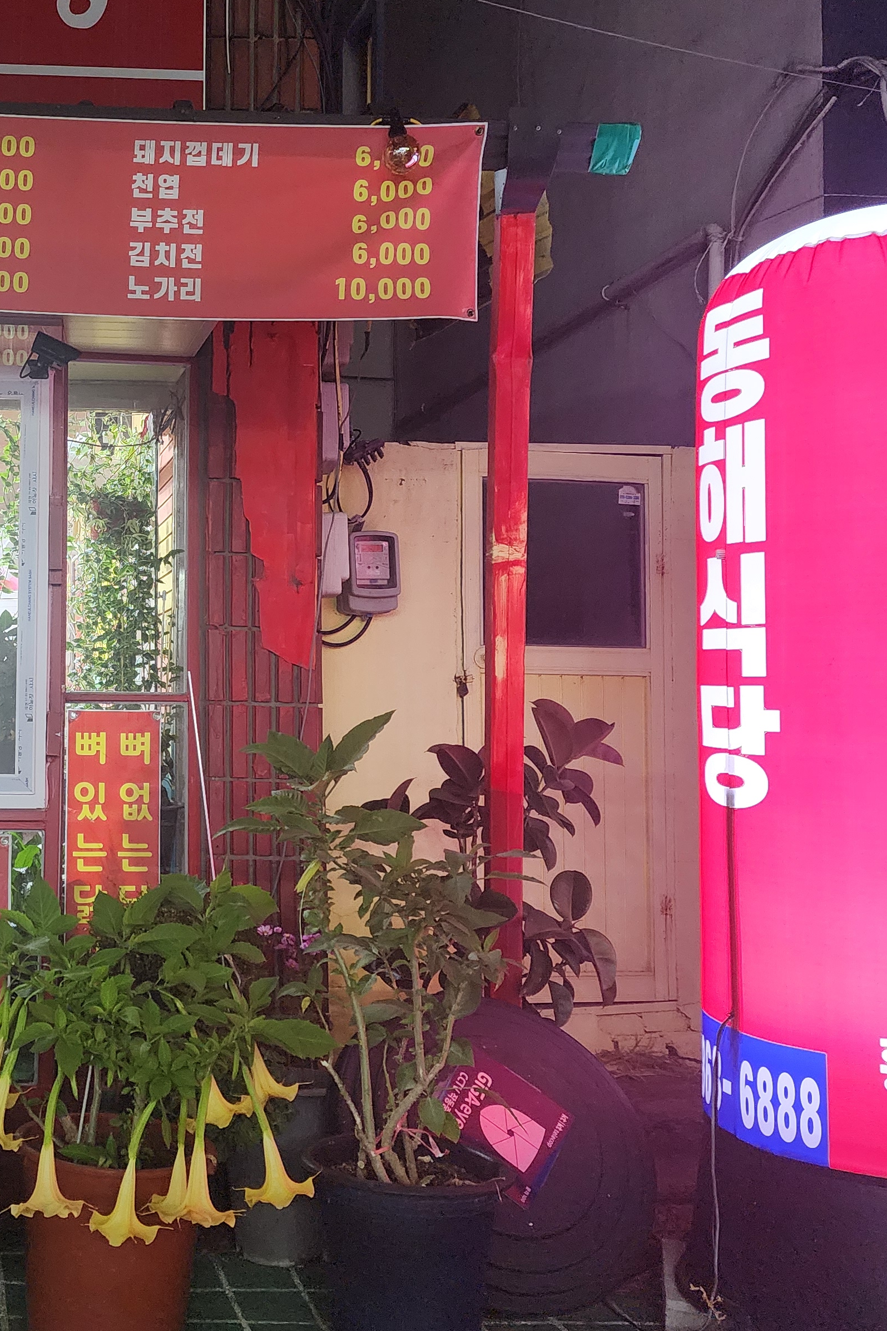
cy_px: 598
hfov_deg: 31.5
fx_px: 1478
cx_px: 57
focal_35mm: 40
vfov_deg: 48.4
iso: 640
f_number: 1.8
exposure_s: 1/120
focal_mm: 6.4
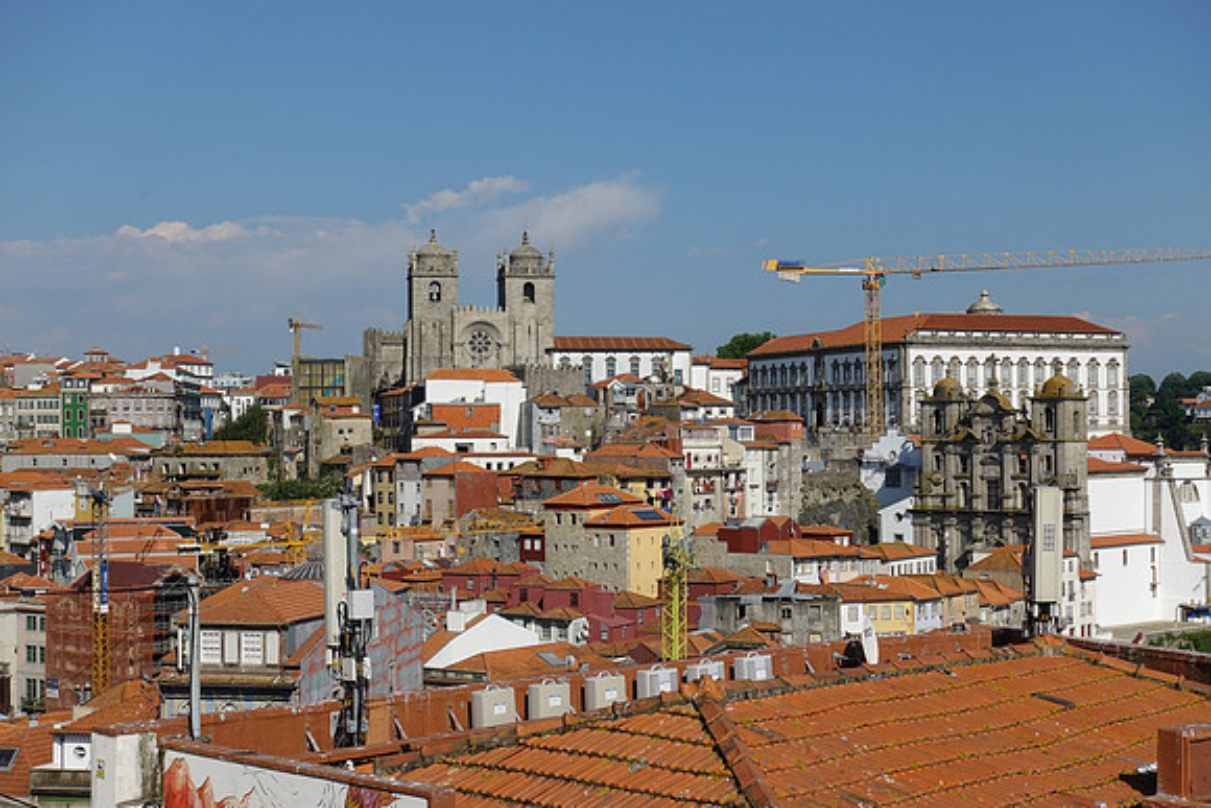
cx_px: 606
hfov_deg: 35.6
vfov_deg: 24.2
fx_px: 1884
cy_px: 404
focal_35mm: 56
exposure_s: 1/125
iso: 125
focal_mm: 20.43
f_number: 5.6
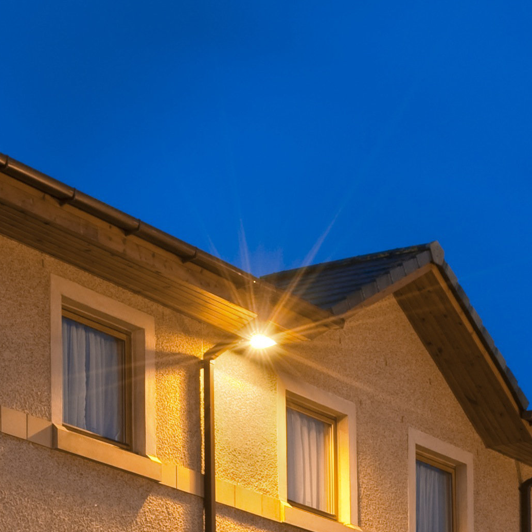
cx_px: 263
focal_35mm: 118
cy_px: 774
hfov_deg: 14.8
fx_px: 2052
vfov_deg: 13.9
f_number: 11
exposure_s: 15
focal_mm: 24
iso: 100
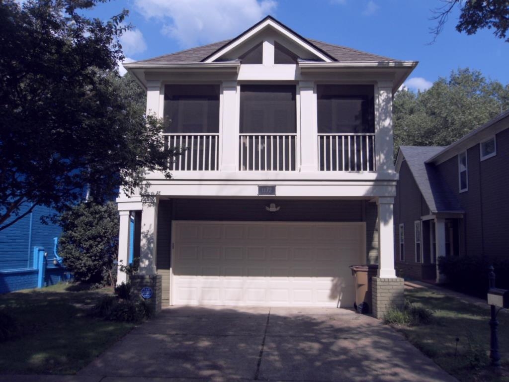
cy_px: 191
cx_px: 254
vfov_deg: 40.7
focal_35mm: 35
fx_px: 515
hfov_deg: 52.6
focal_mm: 6.3
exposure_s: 1/350
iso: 80
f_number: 8.2
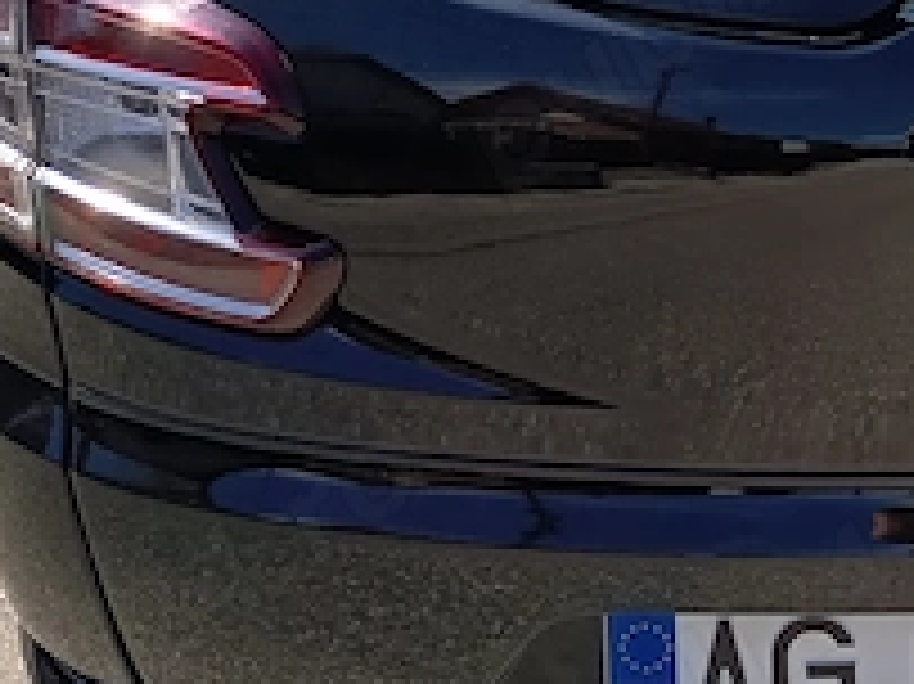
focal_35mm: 71
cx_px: 1072
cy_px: 14
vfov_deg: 20.1
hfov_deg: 25.0
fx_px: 1874
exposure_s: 1/138
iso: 50
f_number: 1.7
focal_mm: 5.27
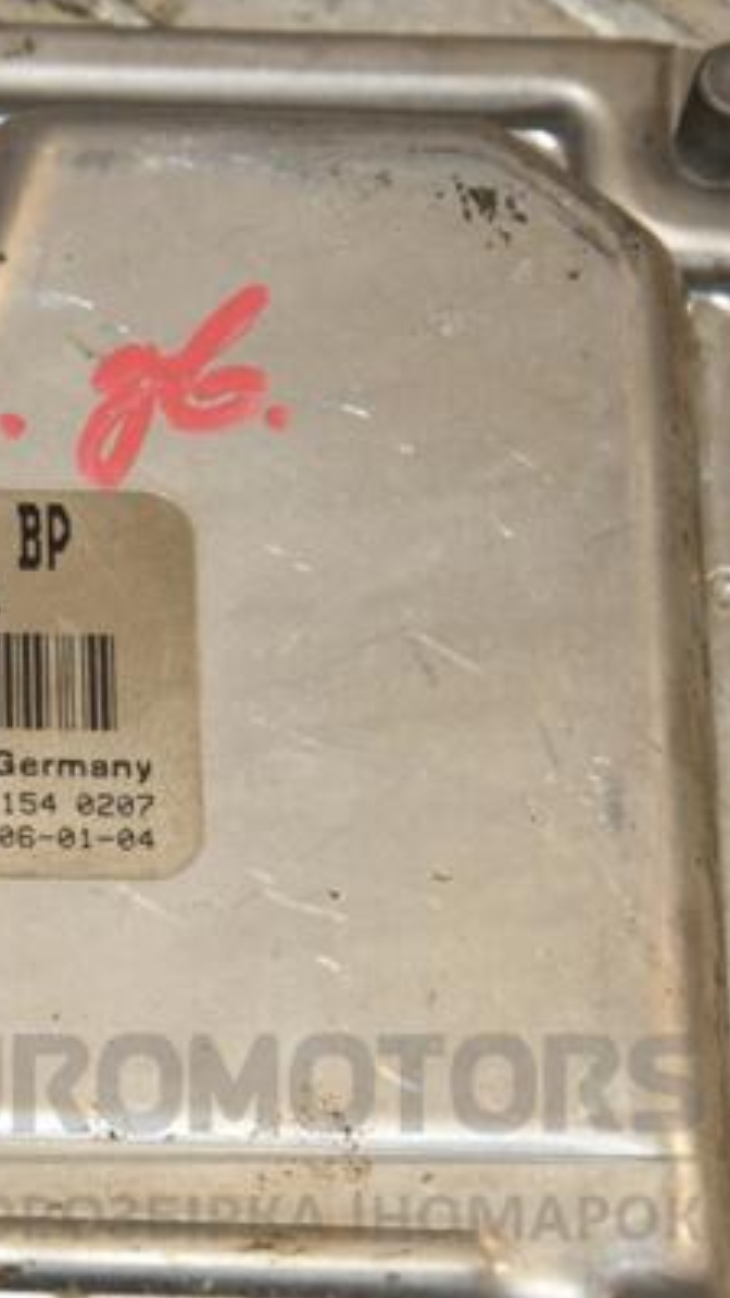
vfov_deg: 8.7
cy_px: 649
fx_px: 8558
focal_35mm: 249
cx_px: -212
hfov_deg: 4.9
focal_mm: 105
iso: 800
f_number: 10
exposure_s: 1/200
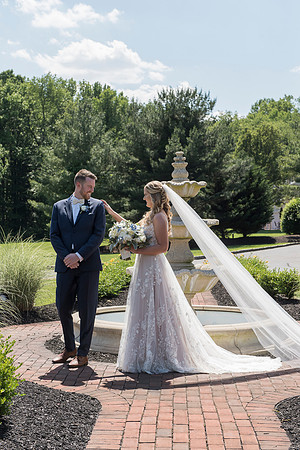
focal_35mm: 62
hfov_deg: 21.9
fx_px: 775
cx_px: 150
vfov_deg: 32.4
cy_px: 225
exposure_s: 1/1000
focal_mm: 62
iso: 400
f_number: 6.3
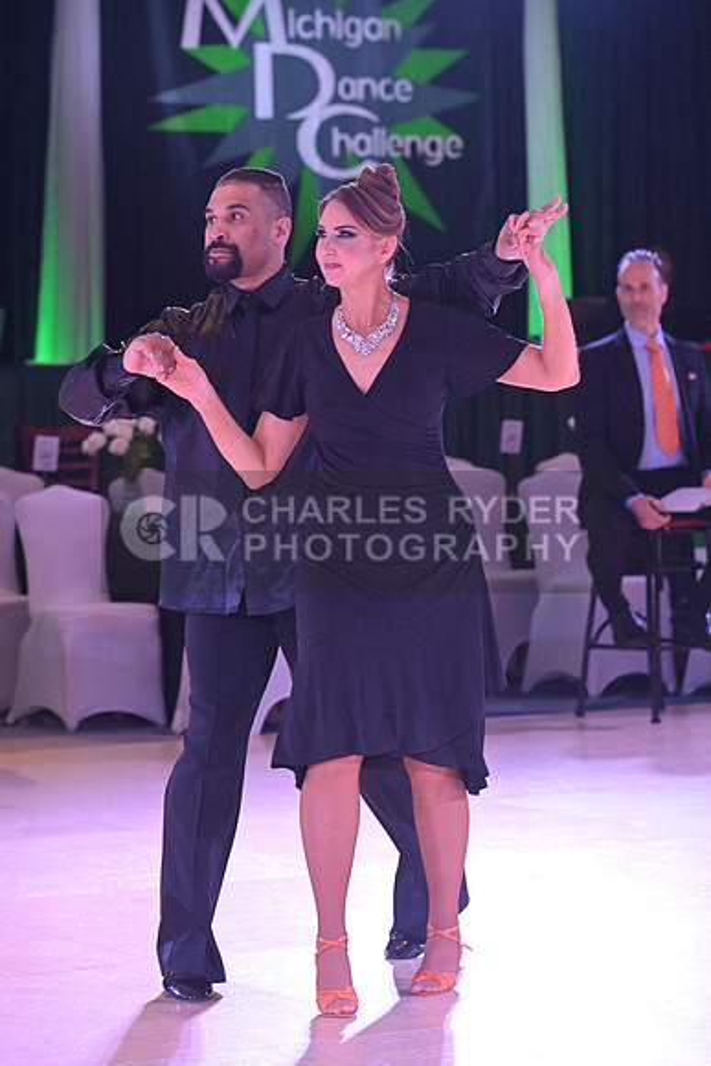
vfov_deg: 14.7
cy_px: 533
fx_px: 4145
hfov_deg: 9.8
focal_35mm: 140
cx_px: 356
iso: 5000
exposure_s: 1/400
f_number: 6.3
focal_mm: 140
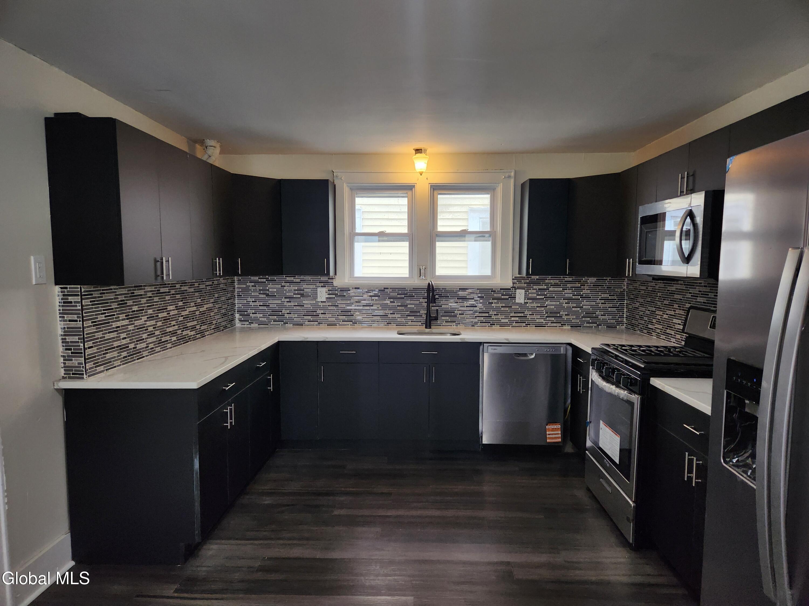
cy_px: 303
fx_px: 538
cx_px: 404
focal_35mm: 23
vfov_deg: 58.9
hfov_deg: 73.9
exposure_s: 1/180
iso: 200
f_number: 1.8
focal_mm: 5.4
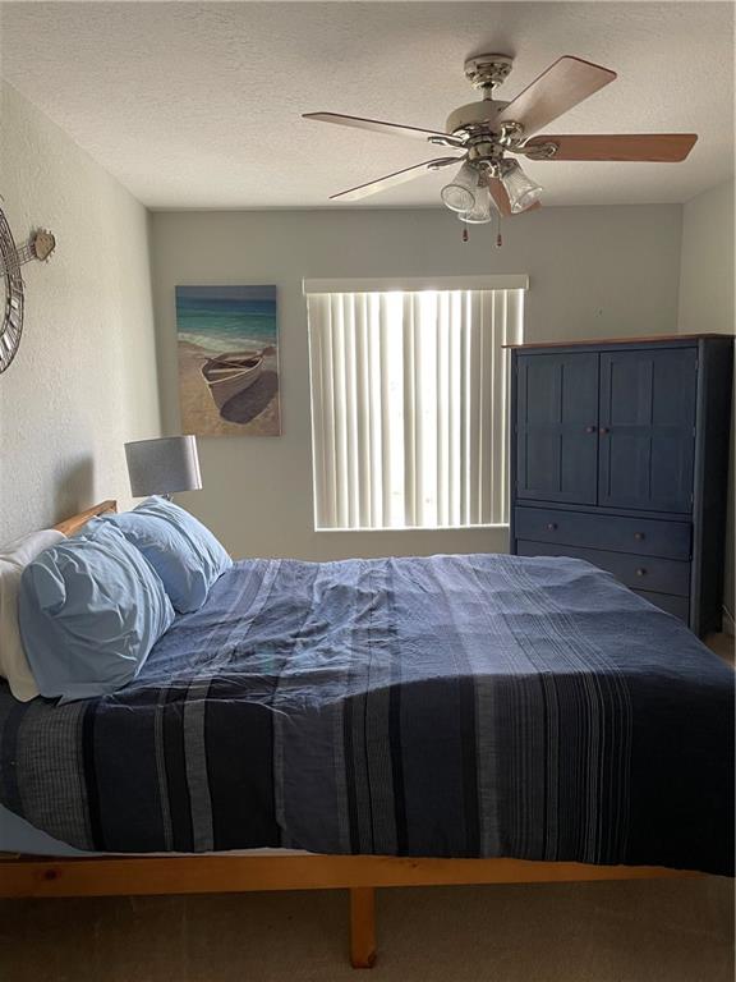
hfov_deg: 53.1
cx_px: 368
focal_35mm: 26
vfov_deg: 67.3
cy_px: 491
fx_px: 737
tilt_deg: -7.9
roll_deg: +0.8
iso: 160
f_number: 1.6
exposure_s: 1/60
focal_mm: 4.2
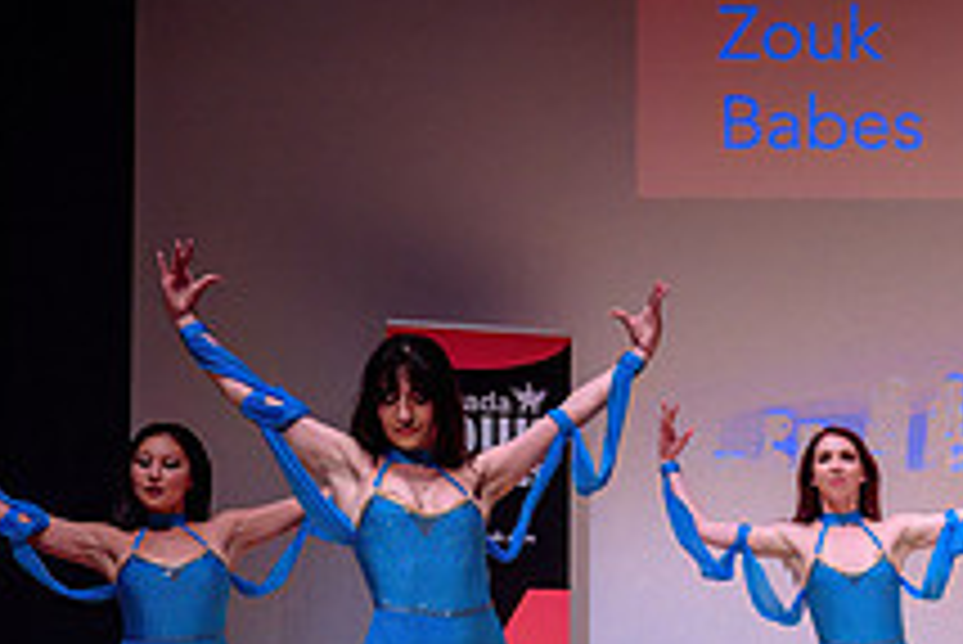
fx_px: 2650
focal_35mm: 99
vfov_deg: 13.6
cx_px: 1199
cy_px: 669
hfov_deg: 19.3
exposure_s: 1/640
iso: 1600
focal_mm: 31.5
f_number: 2.8
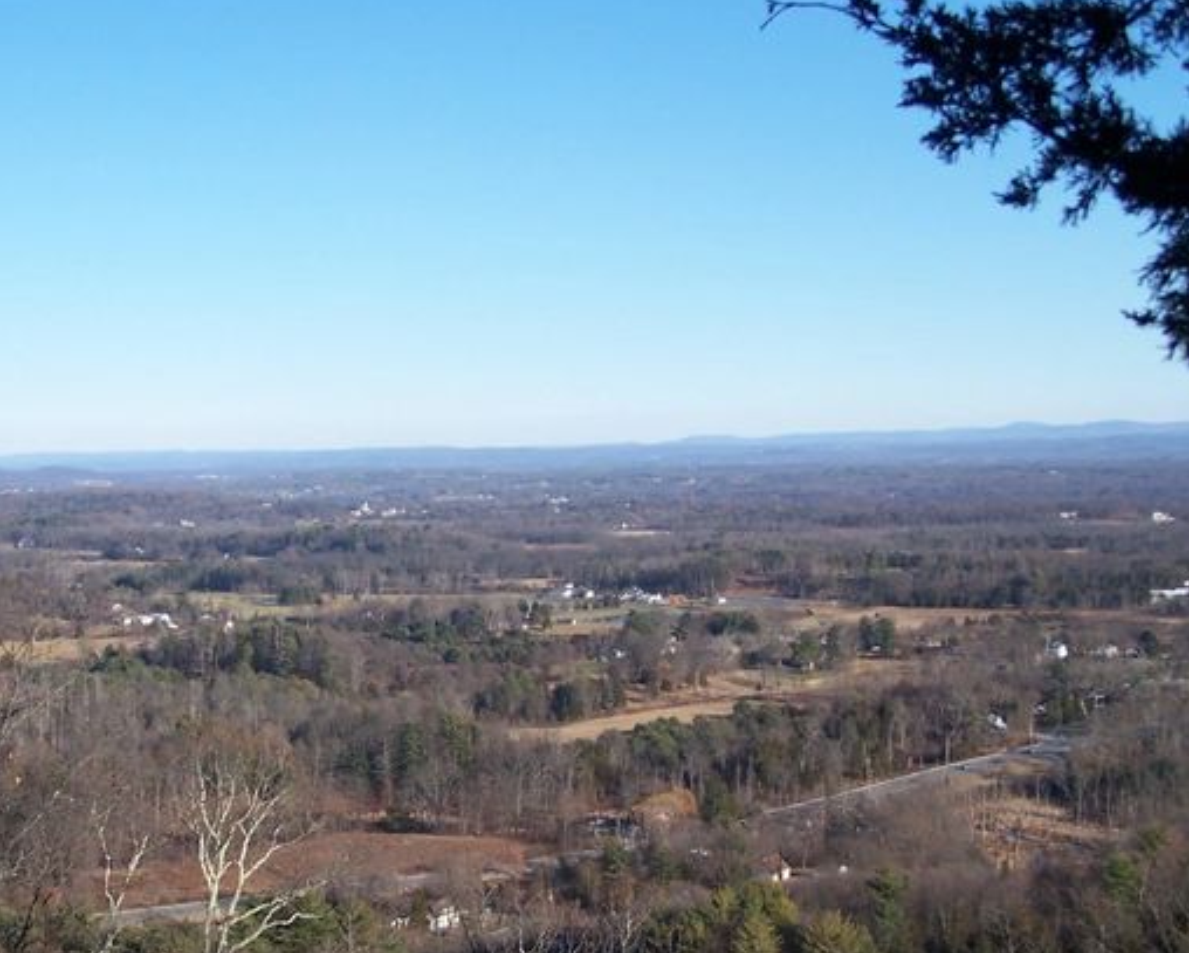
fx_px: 2077
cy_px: 475
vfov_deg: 25.8
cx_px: 482
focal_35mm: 59
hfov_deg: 31.9
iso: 80
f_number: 3
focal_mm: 8
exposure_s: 1/800
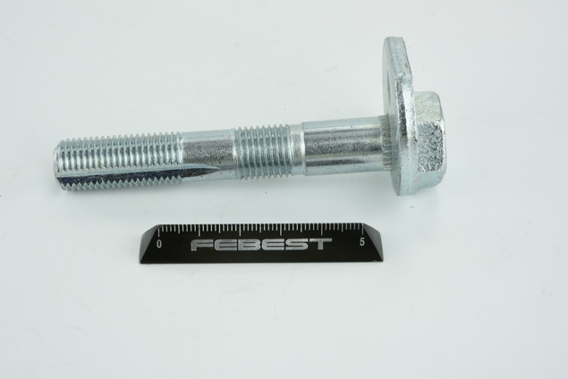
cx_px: 250
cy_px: 179
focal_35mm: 68
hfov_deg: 29.6
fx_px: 1073
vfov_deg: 20.0
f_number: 32
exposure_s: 1/2
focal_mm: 60
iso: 64
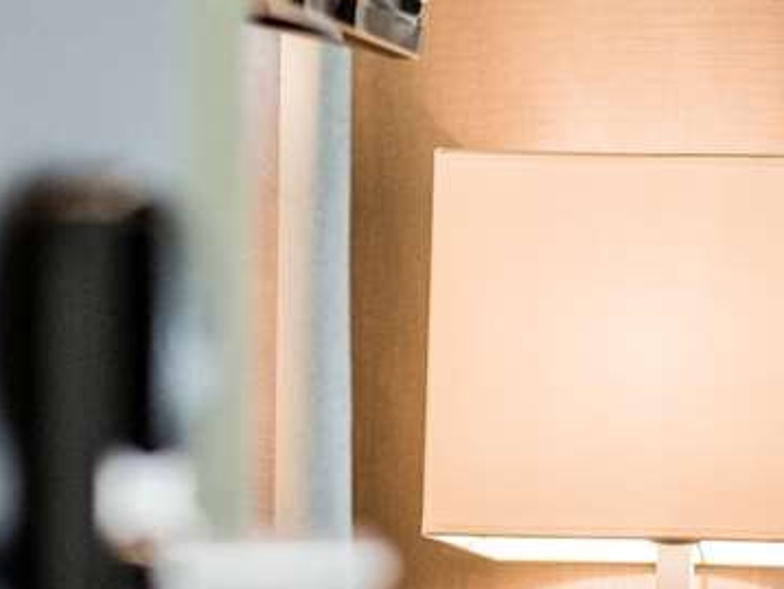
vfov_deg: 4.3
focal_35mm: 342
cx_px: 1024
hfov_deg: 5.8
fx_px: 7751
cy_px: 884
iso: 1000
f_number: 2.2
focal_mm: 85
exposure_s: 1/640
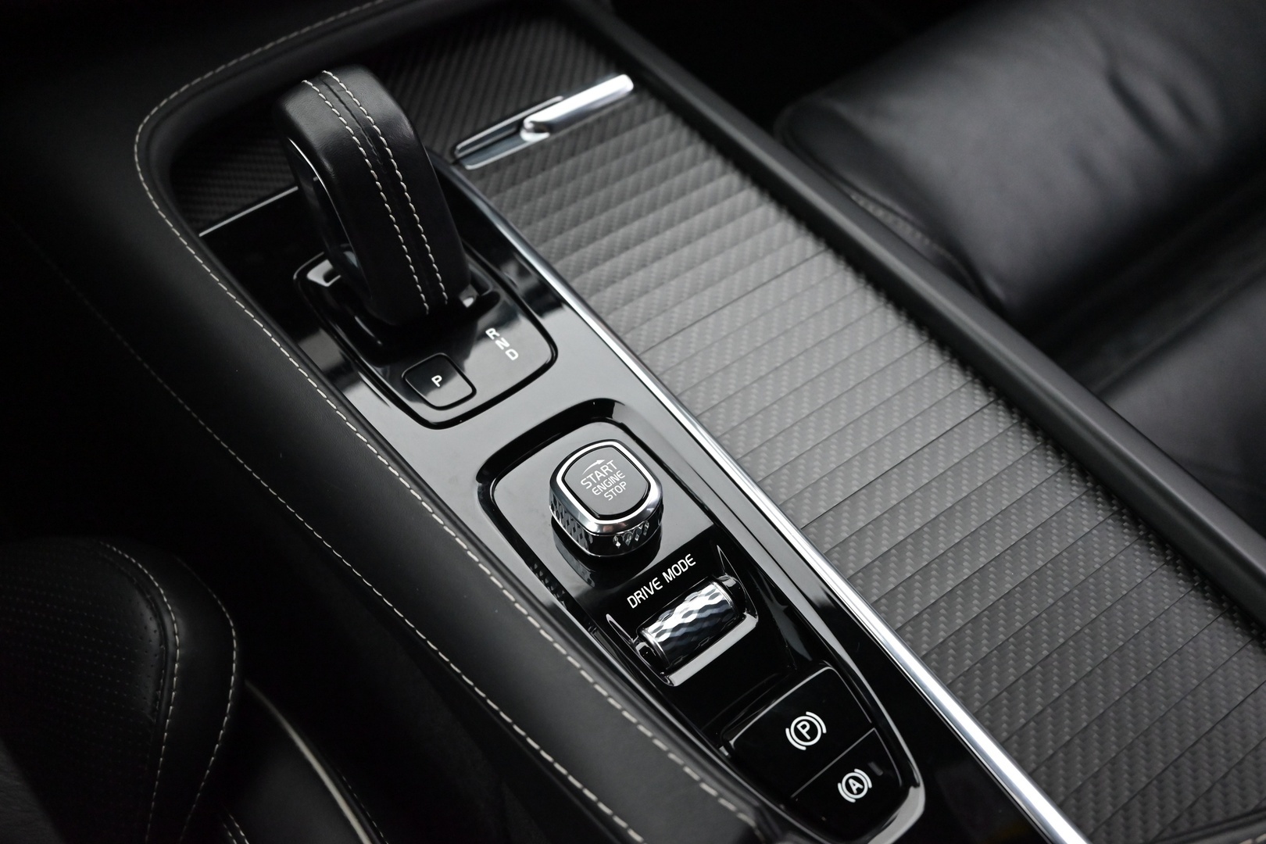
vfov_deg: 38.9
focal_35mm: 34
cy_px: 422
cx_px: 633
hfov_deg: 55.8
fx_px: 1196
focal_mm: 34
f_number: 5
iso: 7200
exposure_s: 1/60
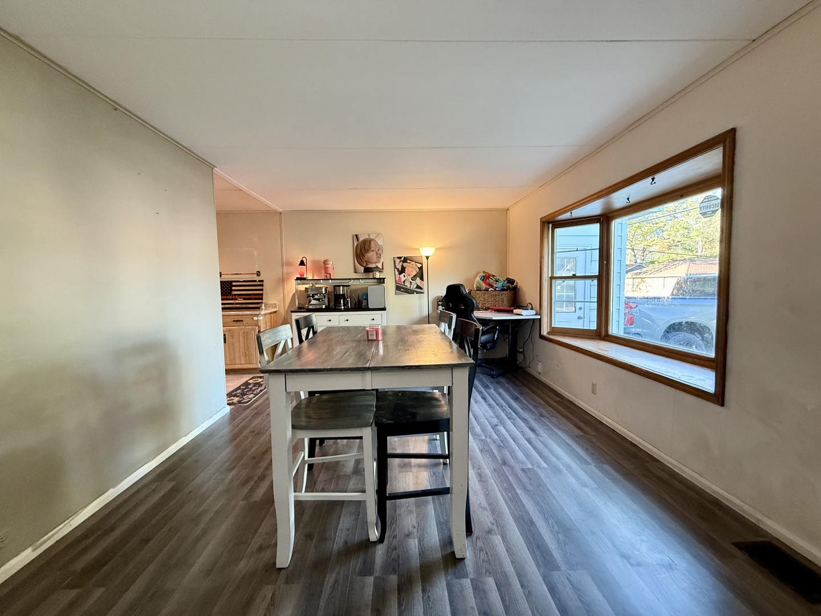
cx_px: 410
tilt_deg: -3.7
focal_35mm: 14
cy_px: 308
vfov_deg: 85.7
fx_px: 332
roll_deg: +0.8
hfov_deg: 102.1
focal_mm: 2.22
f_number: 2.2
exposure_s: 1/60
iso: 500
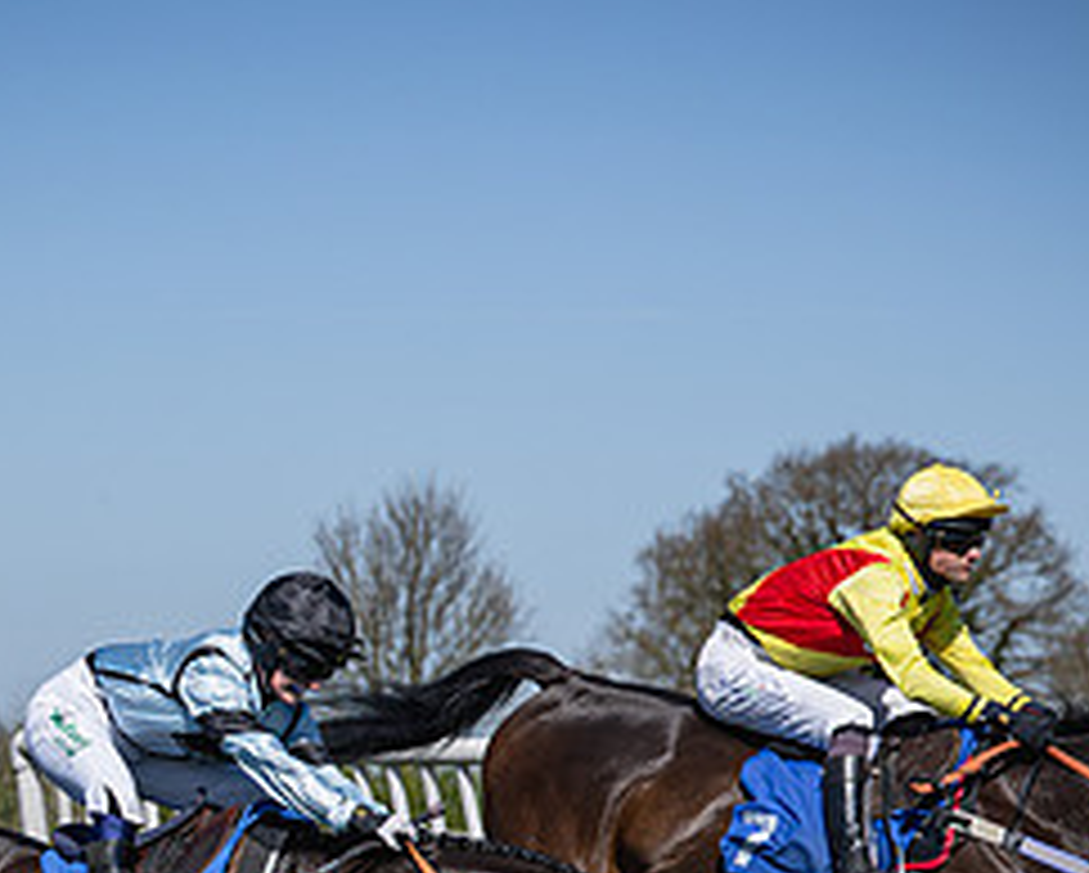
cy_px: 875
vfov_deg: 7.5
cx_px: 188
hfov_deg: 9.3
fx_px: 6645
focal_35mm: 206
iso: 100
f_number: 4
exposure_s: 1/2000
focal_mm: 78
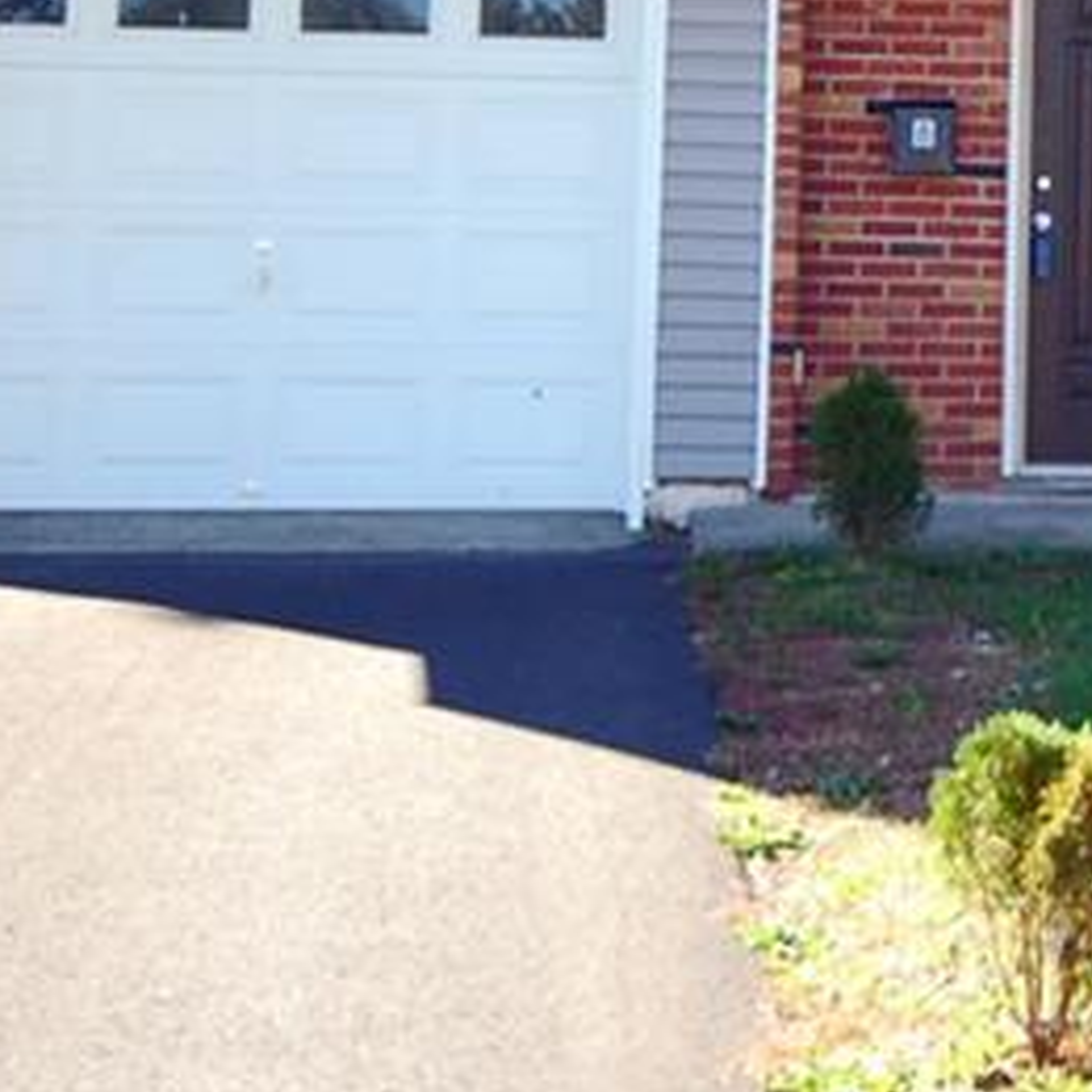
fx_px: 3569
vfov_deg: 17.0
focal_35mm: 100
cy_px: -8
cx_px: 1351
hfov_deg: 16.6
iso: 400
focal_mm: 20
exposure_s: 1/160
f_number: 6.3
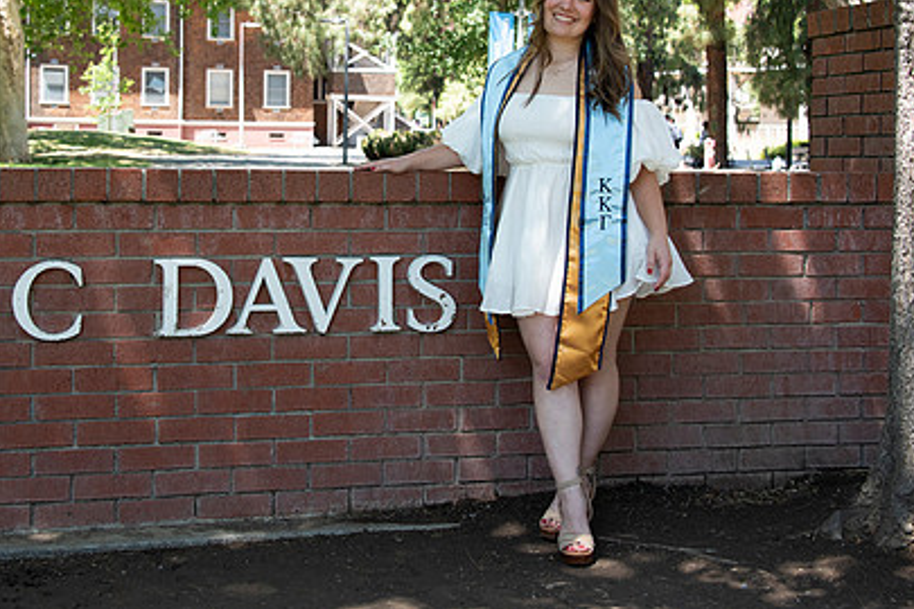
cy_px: 177
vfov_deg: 21.4
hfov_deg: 31.8
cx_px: 363
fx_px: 1599
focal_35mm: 63
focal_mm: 44
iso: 640
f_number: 5.6
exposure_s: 1/400
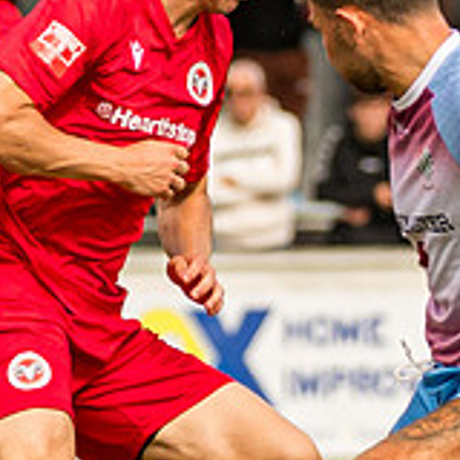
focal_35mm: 1439
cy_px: 311
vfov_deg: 1.2
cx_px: 151
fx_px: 21634
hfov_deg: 1.2
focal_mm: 180
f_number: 4
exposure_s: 1/4000
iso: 640
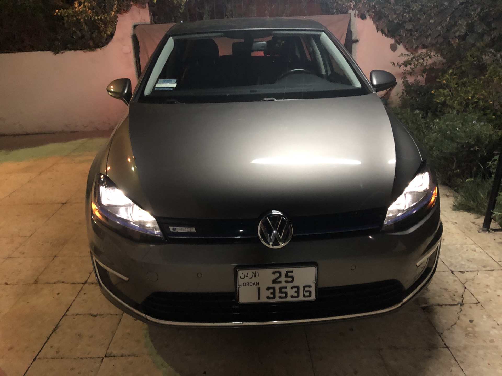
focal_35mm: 28
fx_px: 406
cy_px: 188
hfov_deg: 63.4
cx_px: 251
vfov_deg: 49.7
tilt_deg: -22.4
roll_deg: +2.3
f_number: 1.8
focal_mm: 3.99
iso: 100
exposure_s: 1/4
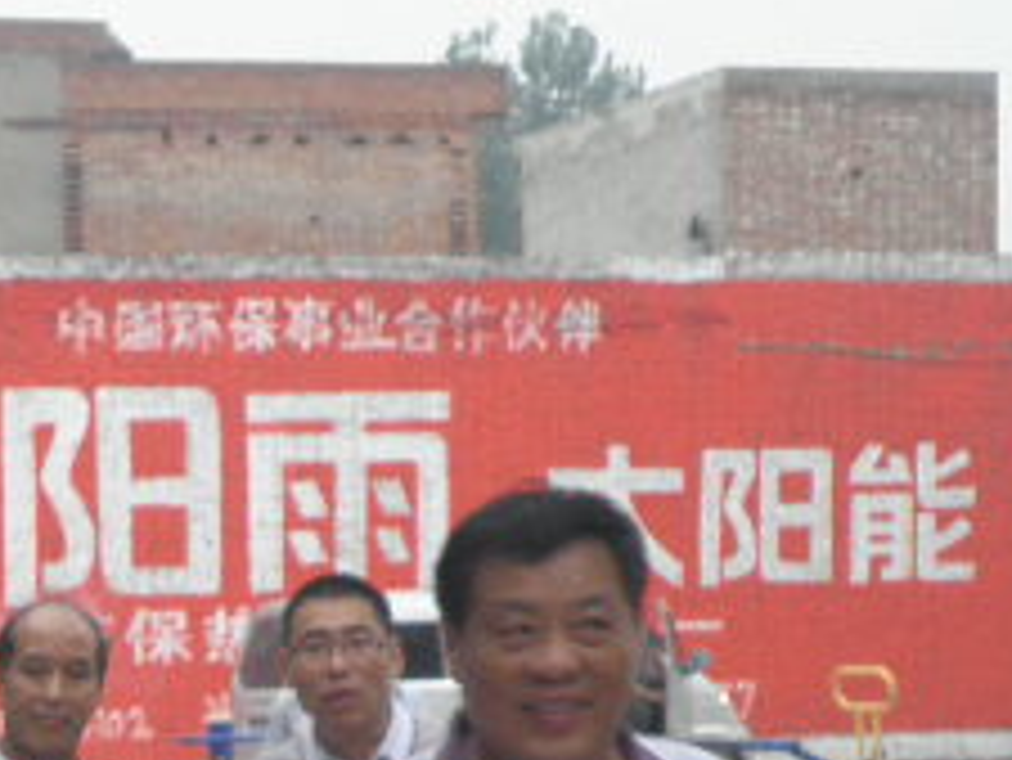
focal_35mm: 111
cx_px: -342
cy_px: 1043
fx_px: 3247
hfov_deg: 16.6
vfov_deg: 12.8
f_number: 4
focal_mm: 7
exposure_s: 1/80
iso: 64
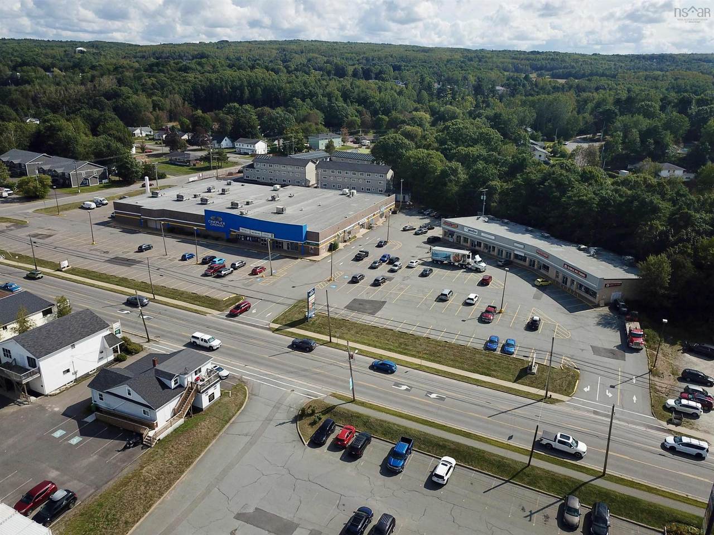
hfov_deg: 67.3
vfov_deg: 53.1
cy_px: 268
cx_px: 357
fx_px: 536
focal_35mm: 26
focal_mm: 4.7
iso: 100
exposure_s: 1/1919
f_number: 2.2
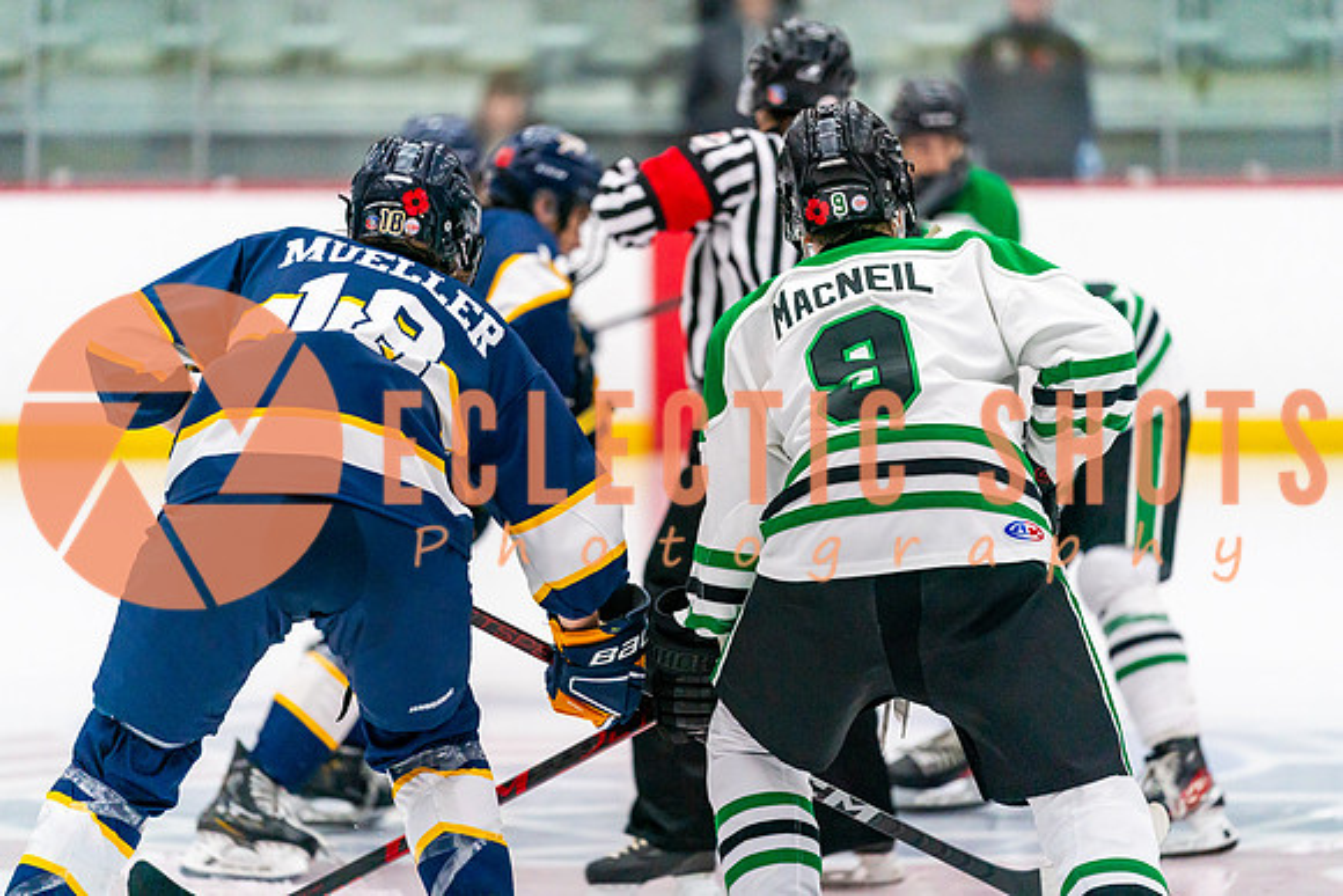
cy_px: 448
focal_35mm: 200
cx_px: 672
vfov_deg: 6.9
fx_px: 7463
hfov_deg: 10.3
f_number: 2.8
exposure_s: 1/1250
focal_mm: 200
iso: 3200
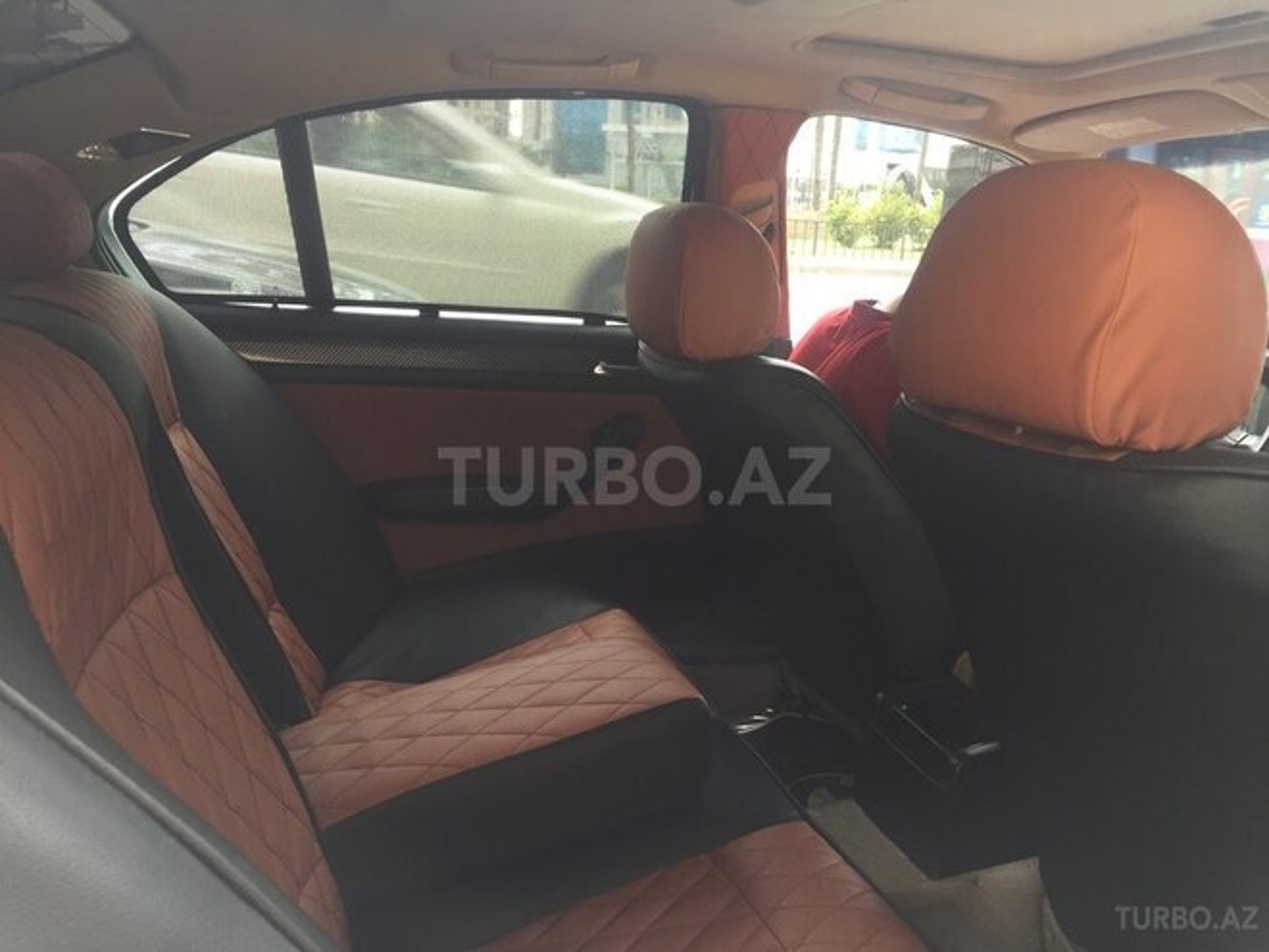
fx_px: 1063
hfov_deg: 61.7
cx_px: 634
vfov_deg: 48.2
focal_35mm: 29
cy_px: 476
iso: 40
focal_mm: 4.15
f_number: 2.2
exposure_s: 1/100
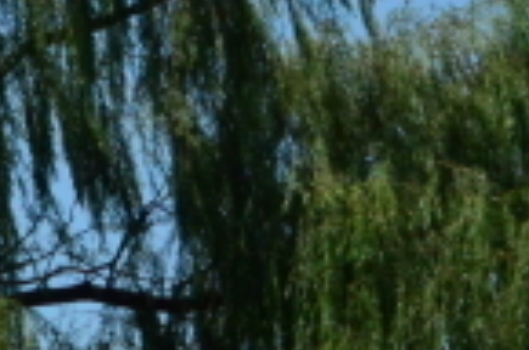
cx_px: 660
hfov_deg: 3.0
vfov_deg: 2.0
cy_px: 301
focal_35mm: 691
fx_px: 10125
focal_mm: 65
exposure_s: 1/1000
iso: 800
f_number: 22
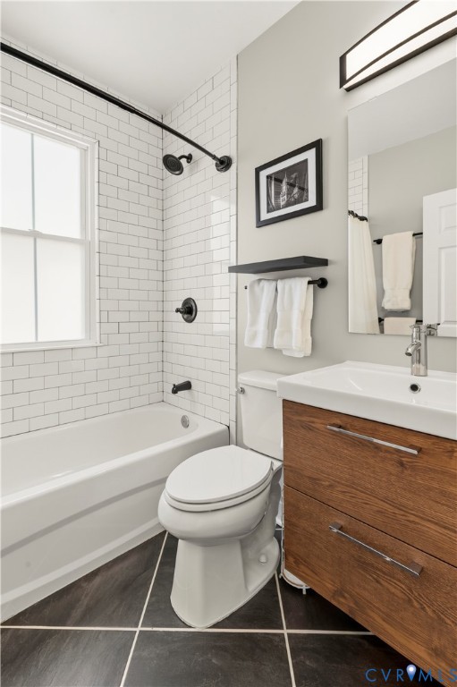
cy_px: 344
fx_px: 305
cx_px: 228
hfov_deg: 73.7
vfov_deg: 96.8
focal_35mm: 16
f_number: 9
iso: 1250
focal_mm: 16
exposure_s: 1/15
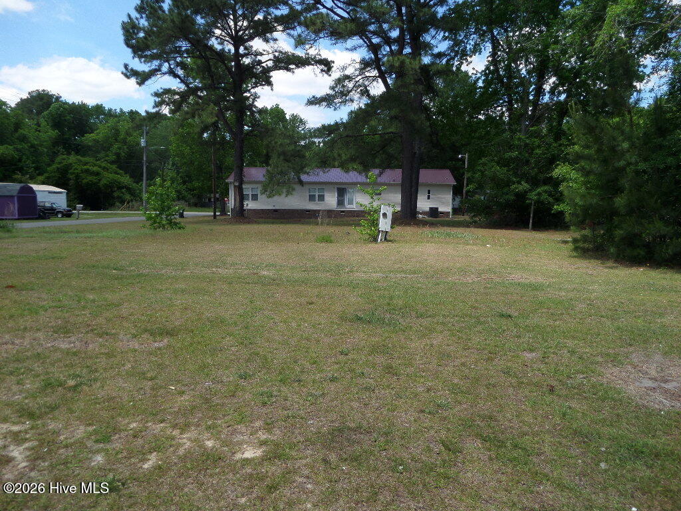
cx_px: 340
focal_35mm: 24
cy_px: 256
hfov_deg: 71.6
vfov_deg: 56.8
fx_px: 472
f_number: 3.2
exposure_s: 1/750
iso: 100
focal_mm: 4
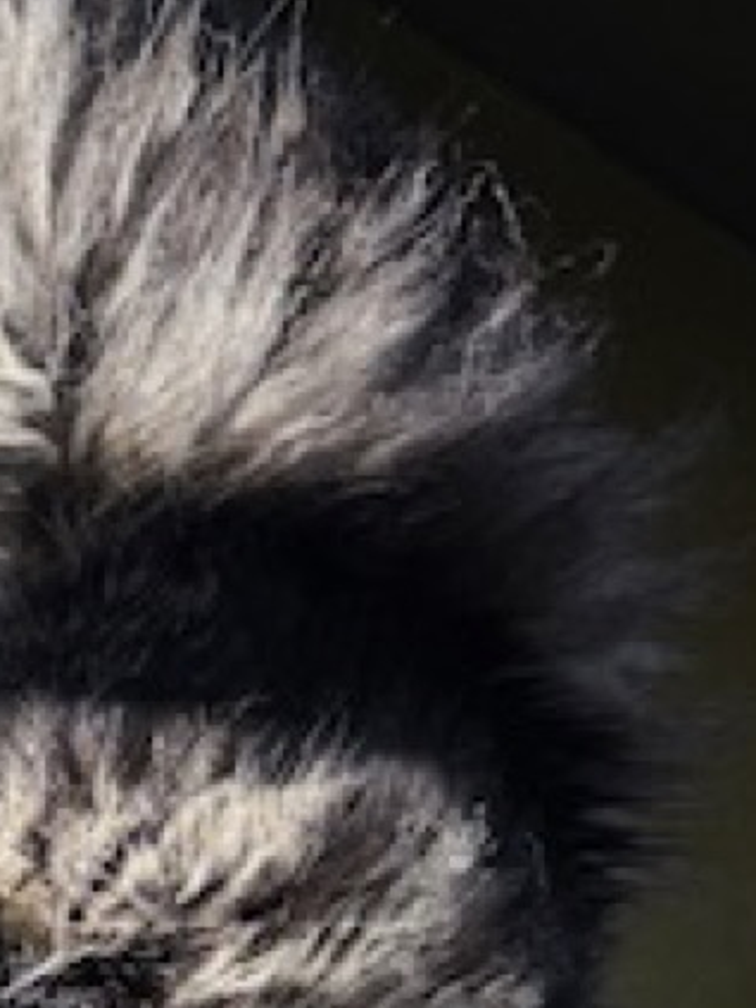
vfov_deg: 27.9
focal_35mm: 68
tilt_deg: -54.2
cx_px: -276
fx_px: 1980
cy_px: 832
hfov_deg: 19.6
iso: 80
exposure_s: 1/607
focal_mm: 6.76
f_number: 1.78
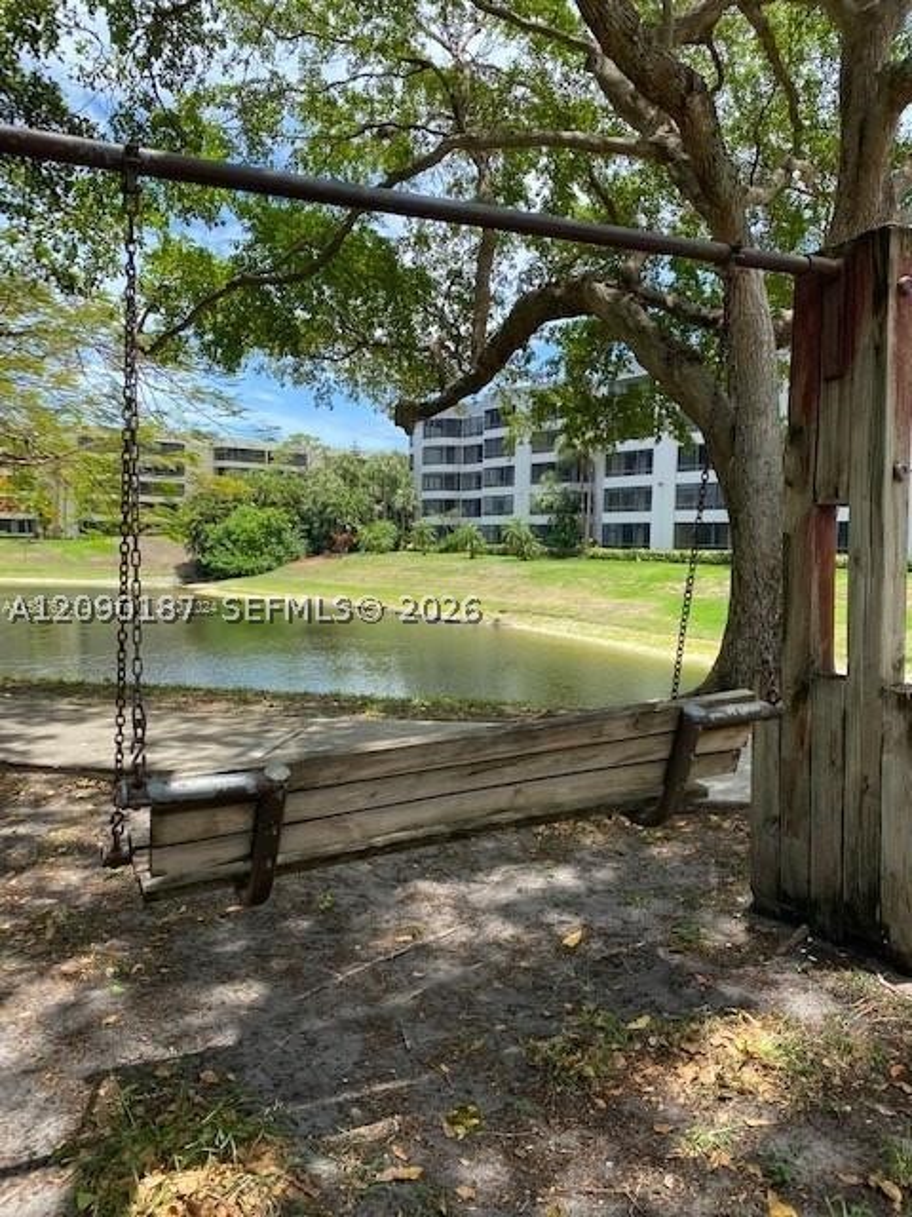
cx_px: 456
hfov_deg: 53.1
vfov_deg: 67.3
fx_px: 913
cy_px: 608
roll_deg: -1.1
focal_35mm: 26
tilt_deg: -2.9
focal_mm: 4.25
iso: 32
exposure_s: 1/965
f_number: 1.8
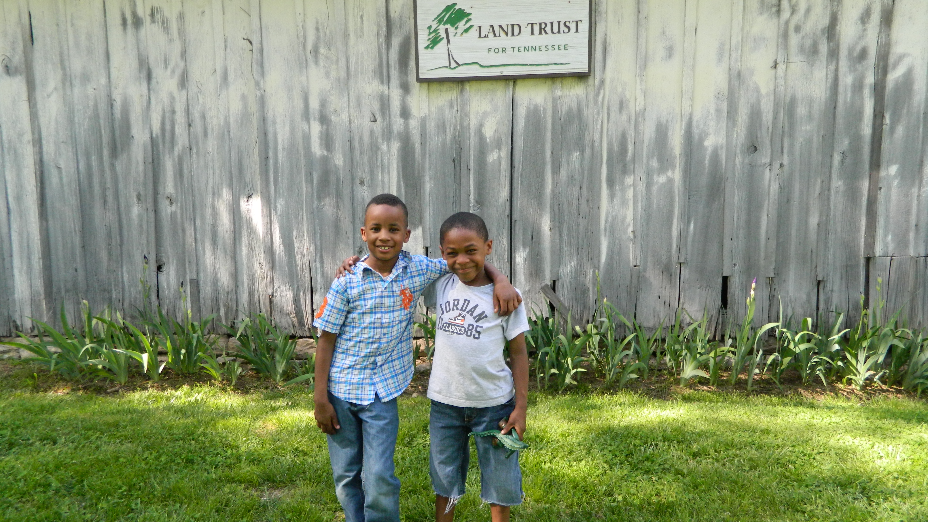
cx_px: 462
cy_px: 297
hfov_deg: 67.9
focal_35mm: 28
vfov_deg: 41.4
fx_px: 689
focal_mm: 4.5
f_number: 3.1
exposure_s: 1/250
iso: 200
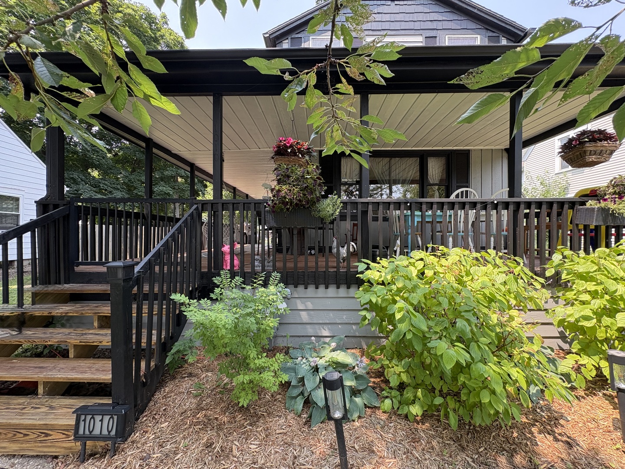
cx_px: 312
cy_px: 234
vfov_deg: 85.7
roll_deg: +0.4
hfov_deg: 102.1
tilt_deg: +0.2
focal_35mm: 14
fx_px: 253
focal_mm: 2.22
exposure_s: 1/150
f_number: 2.2
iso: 64
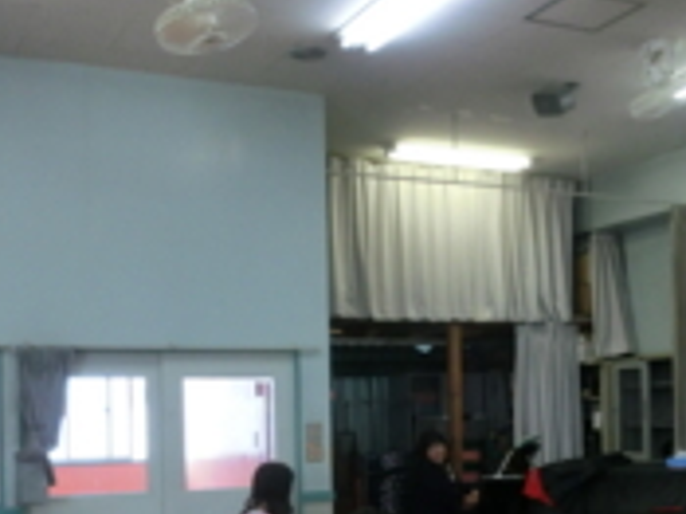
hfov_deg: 34.6
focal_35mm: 55
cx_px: 470
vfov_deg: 26.1
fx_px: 1089
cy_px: 408
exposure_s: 1/125
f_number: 3
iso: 250
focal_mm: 4.24
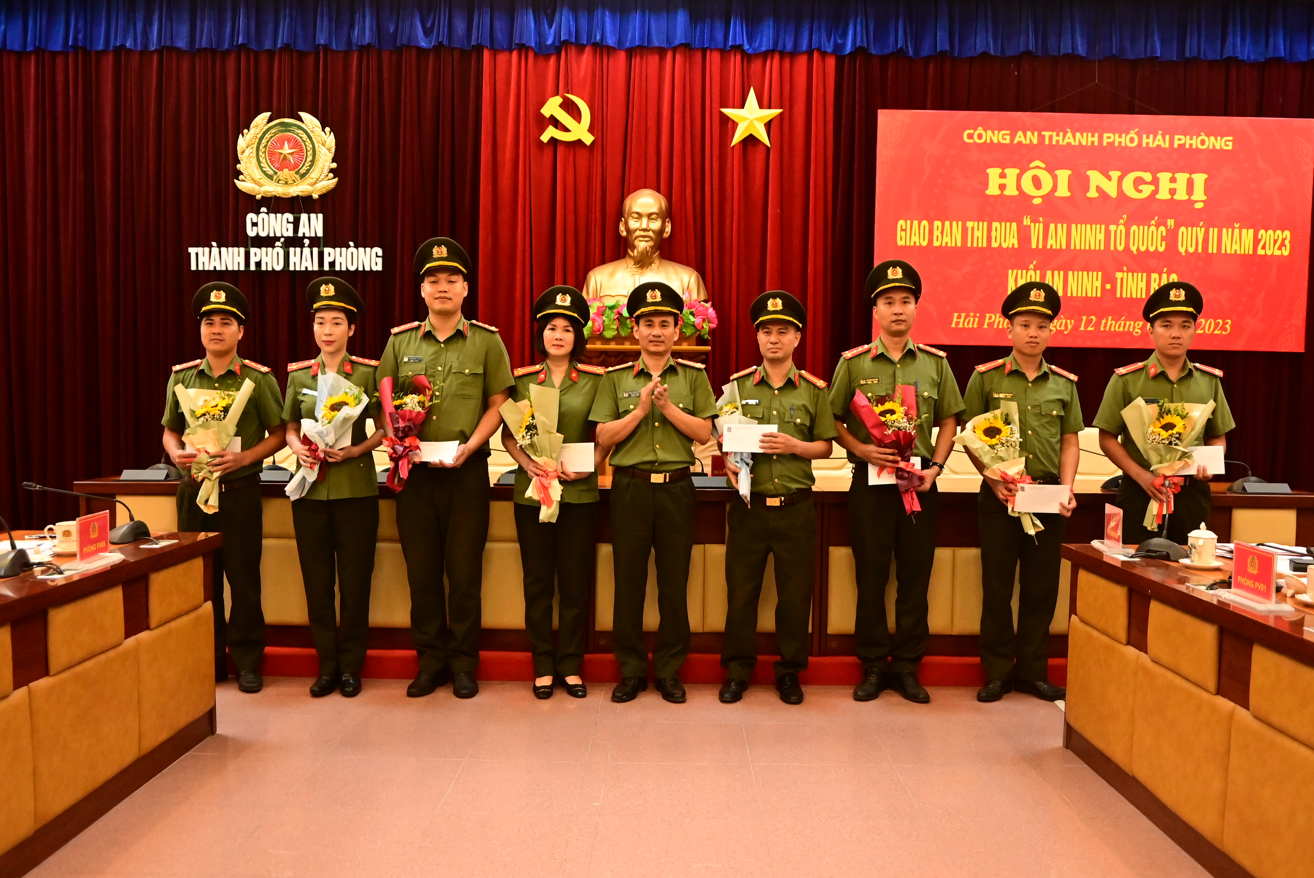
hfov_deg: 60.2
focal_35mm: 31
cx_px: 657
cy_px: 439
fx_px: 1132
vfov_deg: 42.4
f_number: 3.8
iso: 5000
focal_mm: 21
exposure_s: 1/200
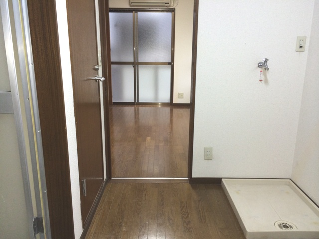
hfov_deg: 60.0
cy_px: 120
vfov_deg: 46.8
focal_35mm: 30
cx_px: 160
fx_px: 276
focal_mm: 4.12
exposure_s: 1/33
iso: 125
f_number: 2.2
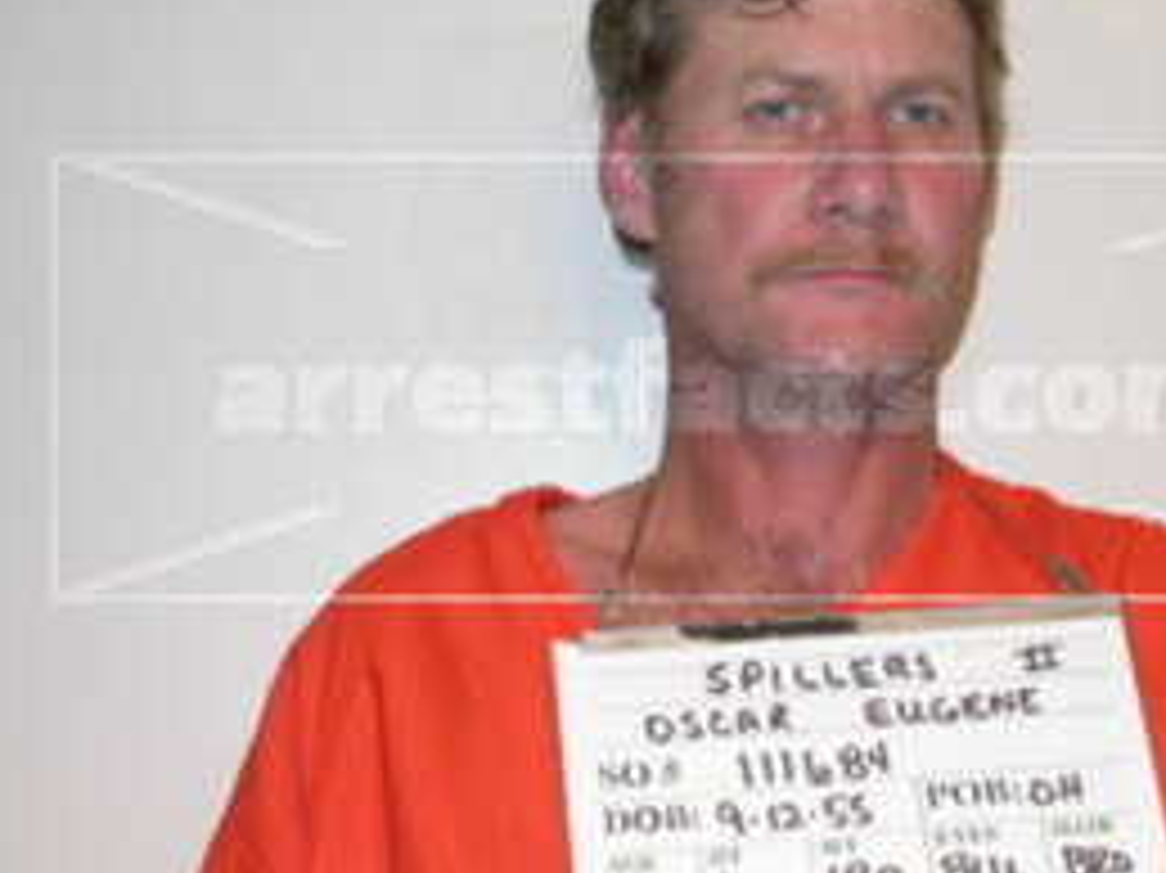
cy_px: 380
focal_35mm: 88
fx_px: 2963
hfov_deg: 22.2
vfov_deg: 16.8
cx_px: 727
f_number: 3.2
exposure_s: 1/60.3
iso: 100
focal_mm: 13.8
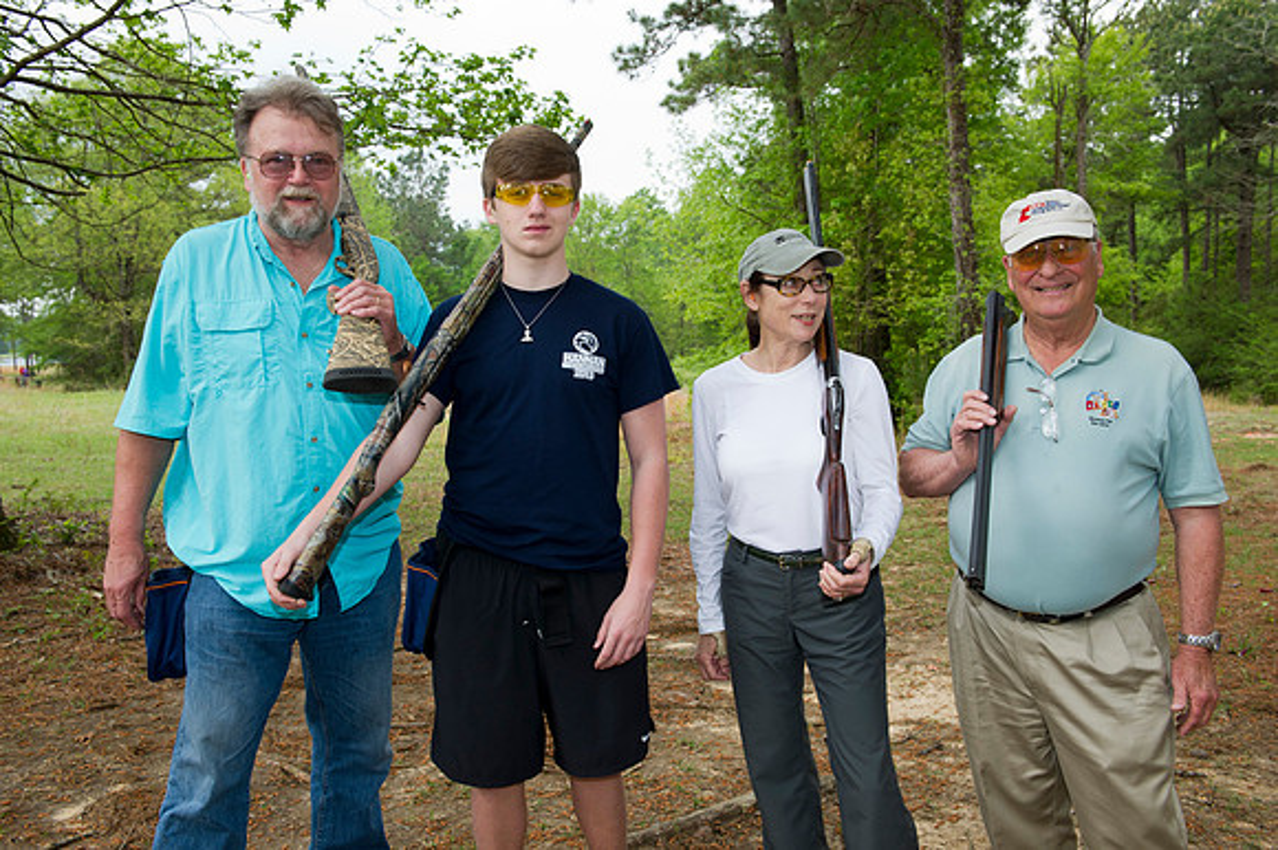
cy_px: 425
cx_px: 639
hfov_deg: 58.7
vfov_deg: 41.1
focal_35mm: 32
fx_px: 1135
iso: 400
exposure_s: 1/200
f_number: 7.1
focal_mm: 32
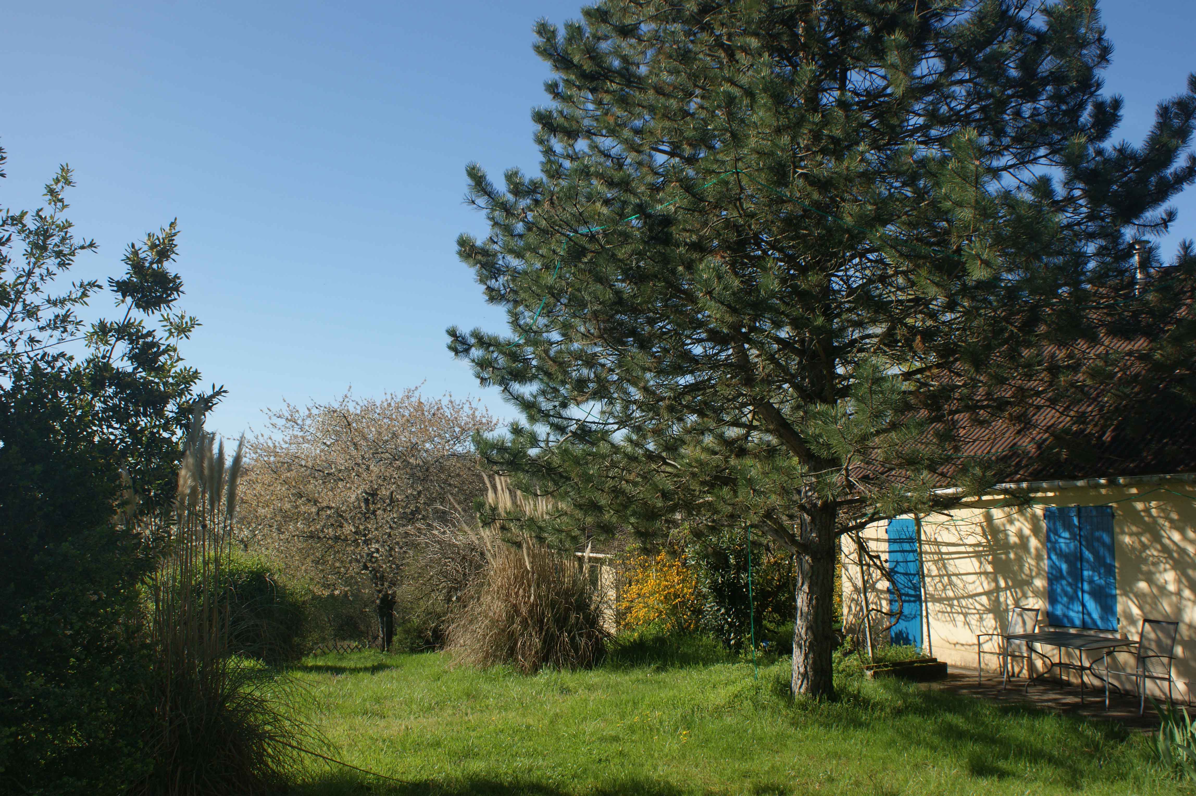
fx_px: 1096
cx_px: 598
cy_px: 398
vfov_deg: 39.9
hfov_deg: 57.3
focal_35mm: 33
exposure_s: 1/125
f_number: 10
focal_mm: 22
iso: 100
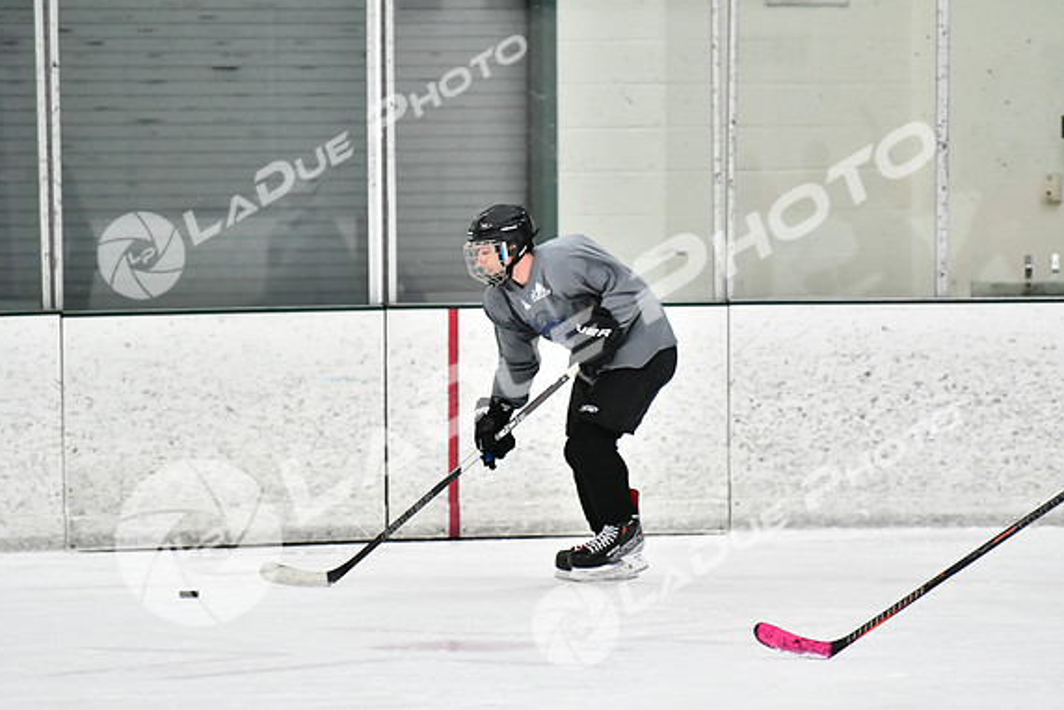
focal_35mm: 289
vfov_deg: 4.8
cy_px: 352
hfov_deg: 7.1
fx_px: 8545
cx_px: 528
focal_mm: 190
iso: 5000
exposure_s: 1/1250
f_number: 2.8
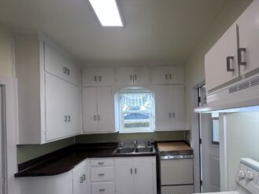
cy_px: 116
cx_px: 151
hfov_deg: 90.2
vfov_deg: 74.0
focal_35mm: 17
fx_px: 127
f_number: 2.2
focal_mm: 2.22
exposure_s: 1/128
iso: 100
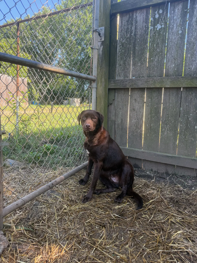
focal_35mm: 24
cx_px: 98
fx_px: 182
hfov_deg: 56.8
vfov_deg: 71.6
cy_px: 132
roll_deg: +1.1
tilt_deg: -9.4
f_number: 1.78
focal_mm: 6.76
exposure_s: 1/385
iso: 100
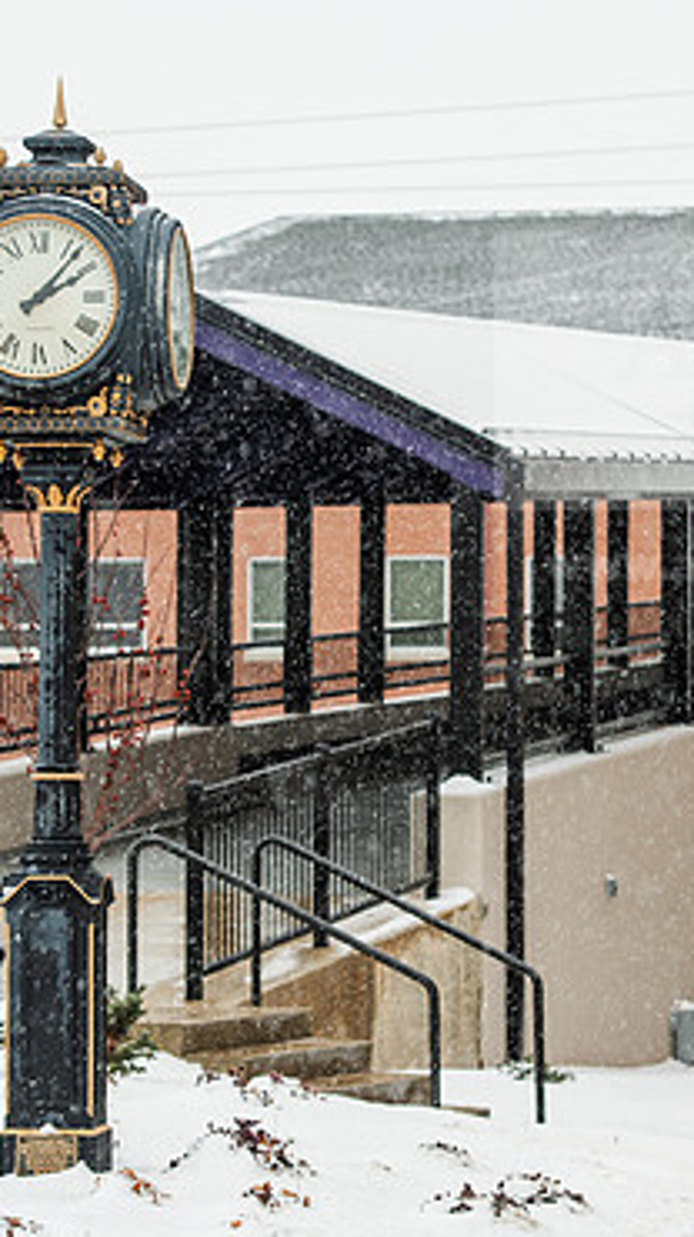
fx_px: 4624
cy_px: 635
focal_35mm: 141
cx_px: 394
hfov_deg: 8.6
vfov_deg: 15.2
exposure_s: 1/200
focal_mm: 86
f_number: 4.5
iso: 400
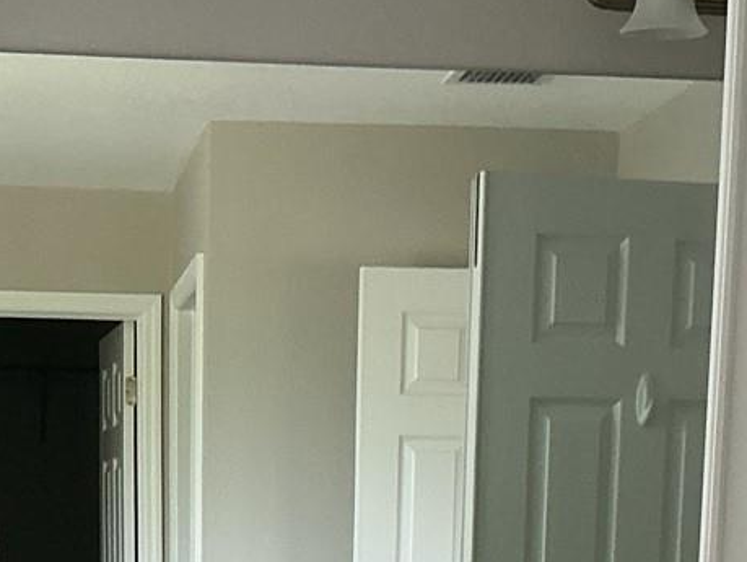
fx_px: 2181
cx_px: 256
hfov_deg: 19.4
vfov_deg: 13.5
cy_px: 929
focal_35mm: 101
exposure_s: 1/60
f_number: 1.8
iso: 100
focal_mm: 3
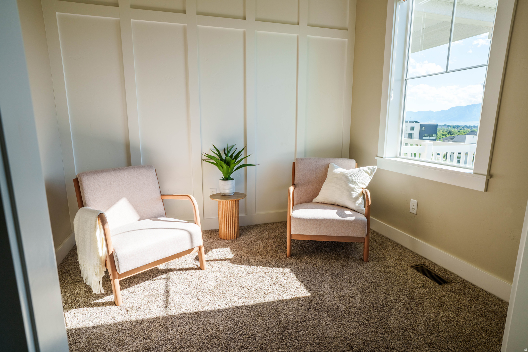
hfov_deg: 84.0
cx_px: 264
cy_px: 176
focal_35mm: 20
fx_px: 293
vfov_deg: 61.9
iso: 320
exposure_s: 1/6400
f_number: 5
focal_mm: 20
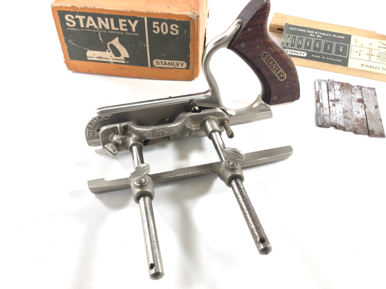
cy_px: 144
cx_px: 193
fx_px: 346
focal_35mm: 31
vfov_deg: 45.4
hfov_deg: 58.4
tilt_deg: -51.1
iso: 40
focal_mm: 3.3
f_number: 2.4
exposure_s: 1/100
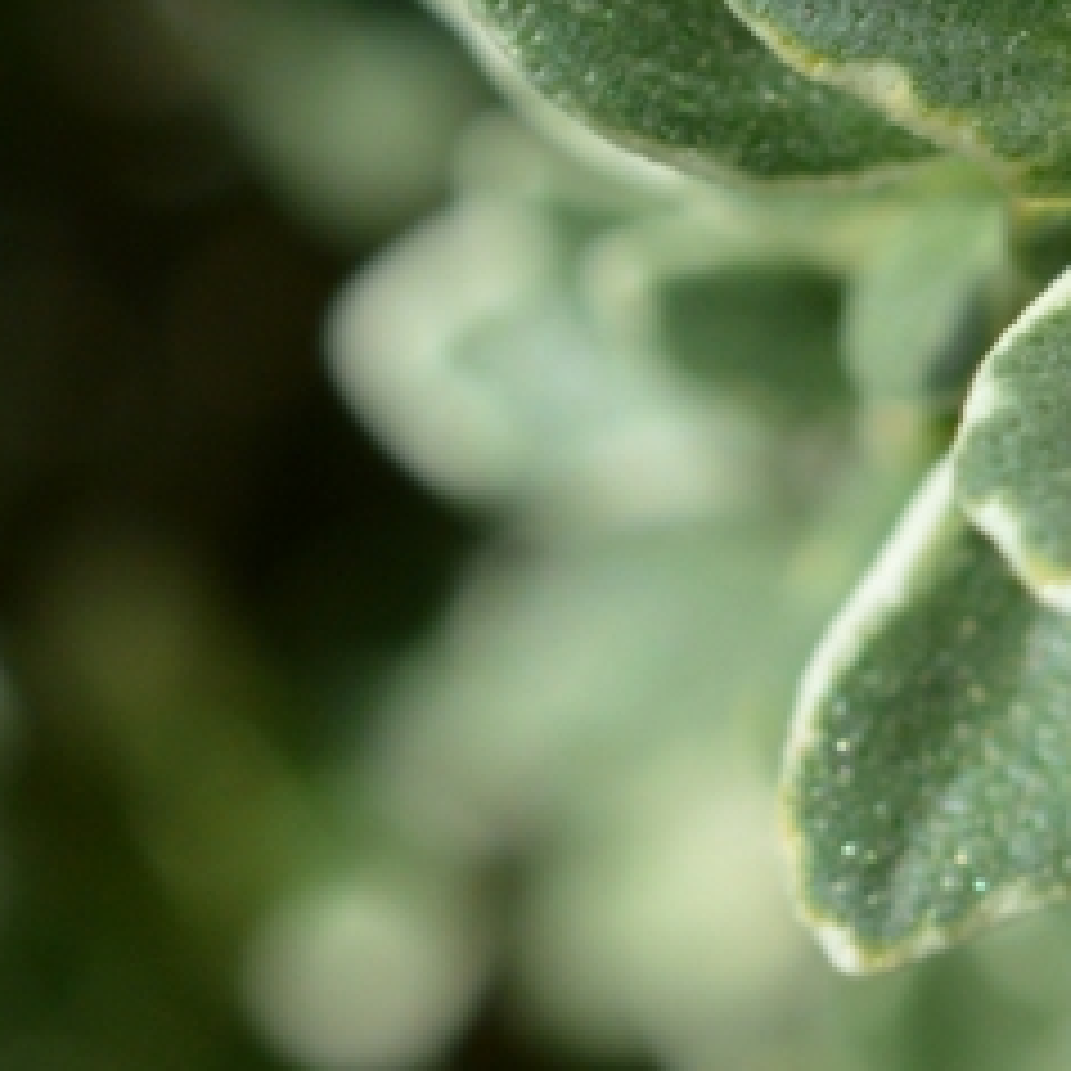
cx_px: 1485
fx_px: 8436
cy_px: 369
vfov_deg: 7.3
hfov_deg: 7.2
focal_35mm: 241
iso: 200
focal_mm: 60
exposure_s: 1/250
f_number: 11
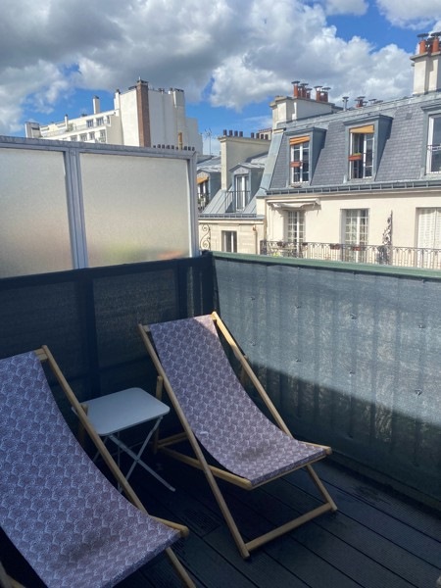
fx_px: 442
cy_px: 294
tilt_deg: -11.1
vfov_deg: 67.3
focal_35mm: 26
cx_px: 220
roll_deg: +1.5
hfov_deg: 53.1
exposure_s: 1/2890
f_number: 1.8
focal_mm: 4.25
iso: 32
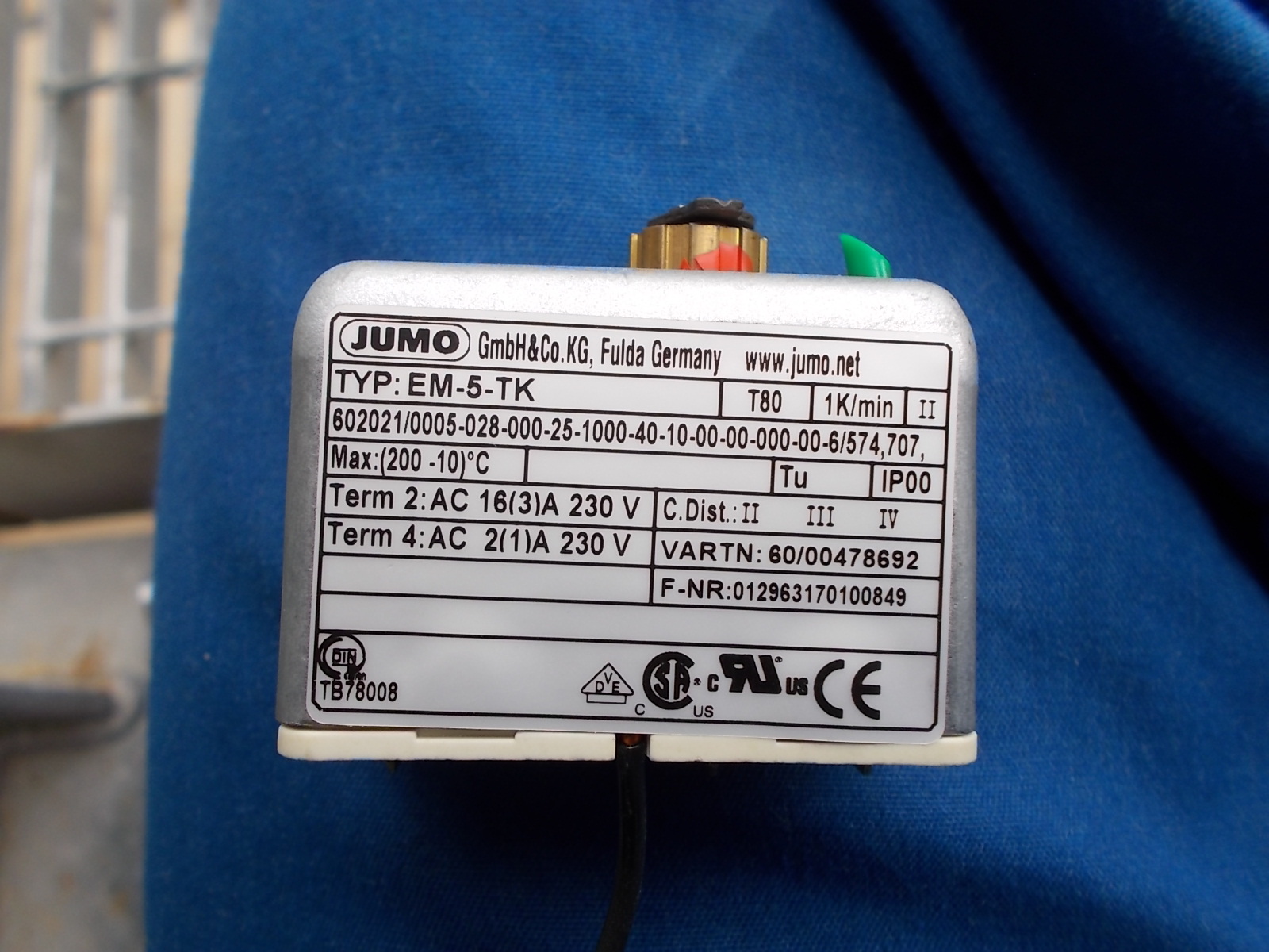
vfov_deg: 46.8
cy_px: 476
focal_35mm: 30
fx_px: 1100
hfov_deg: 60.0
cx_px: 634
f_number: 3.4
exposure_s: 1/200
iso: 80
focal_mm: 5.3
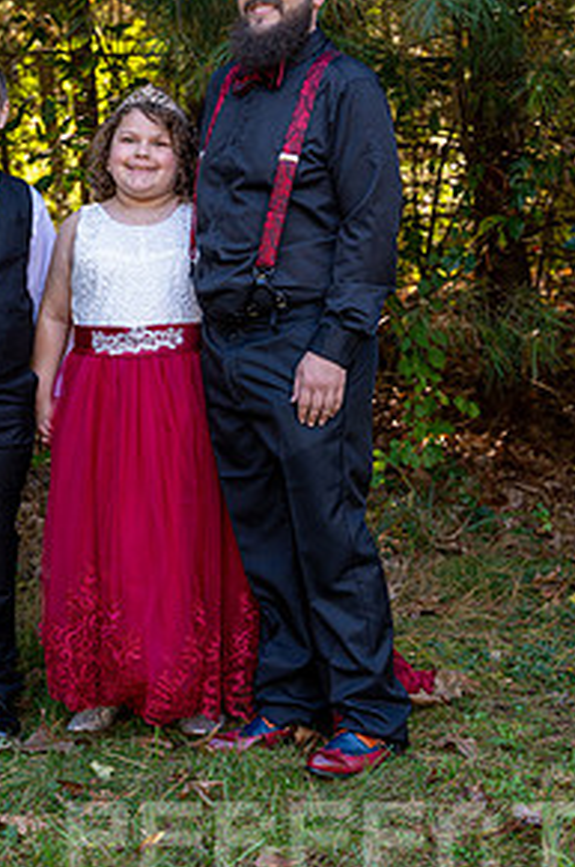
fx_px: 2308
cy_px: 316
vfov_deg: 21.2
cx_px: 142
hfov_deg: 14.1
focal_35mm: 96
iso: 720
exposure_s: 1/200
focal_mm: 62
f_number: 4.5
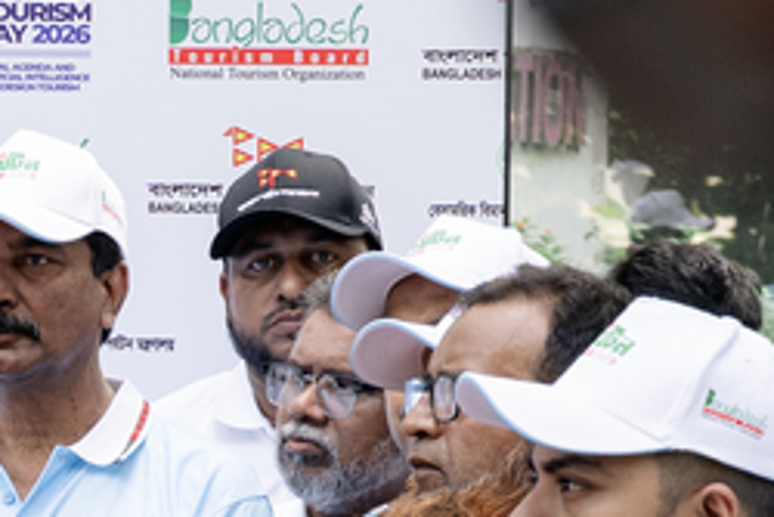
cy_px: 396
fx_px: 5184
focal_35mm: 241
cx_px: -548
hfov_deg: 8.3
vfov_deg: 5.7
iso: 400
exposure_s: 1/250
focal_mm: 45
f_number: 5
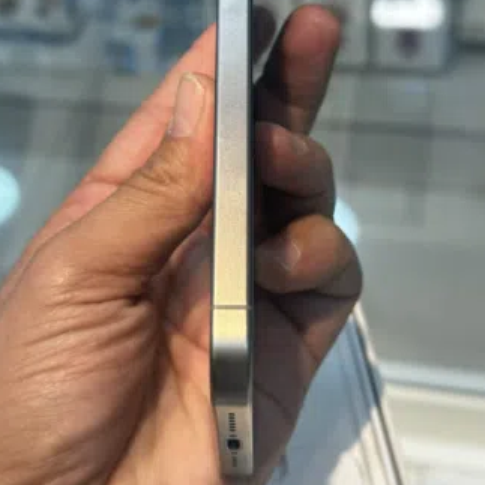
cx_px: 213
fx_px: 1110
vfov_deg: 24.3
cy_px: 98
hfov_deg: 24.6
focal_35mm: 70
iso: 64
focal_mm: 6.86
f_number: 1.78
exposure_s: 1/532
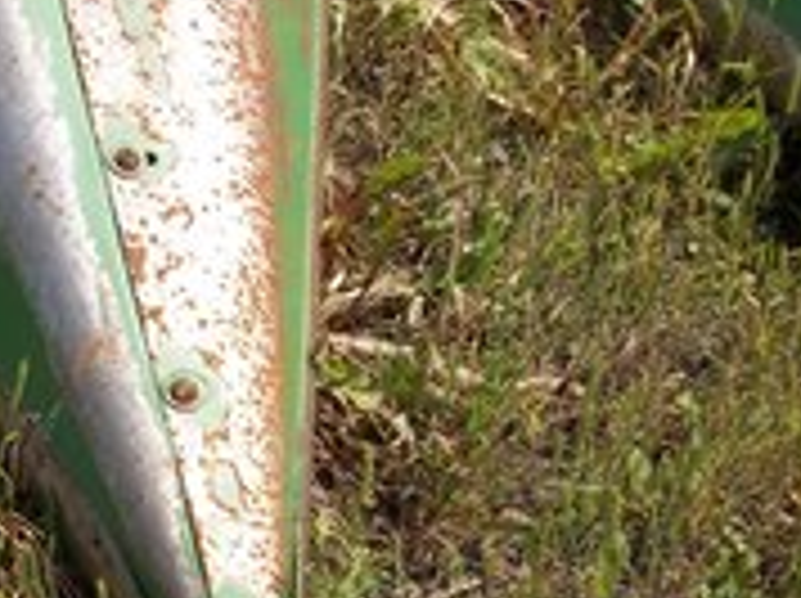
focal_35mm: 101
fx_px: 2334
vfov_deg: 14.6
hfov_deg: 18.8
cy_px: 270
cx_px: -50
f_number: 8
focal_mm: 5.9
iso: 64
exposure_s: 1/160
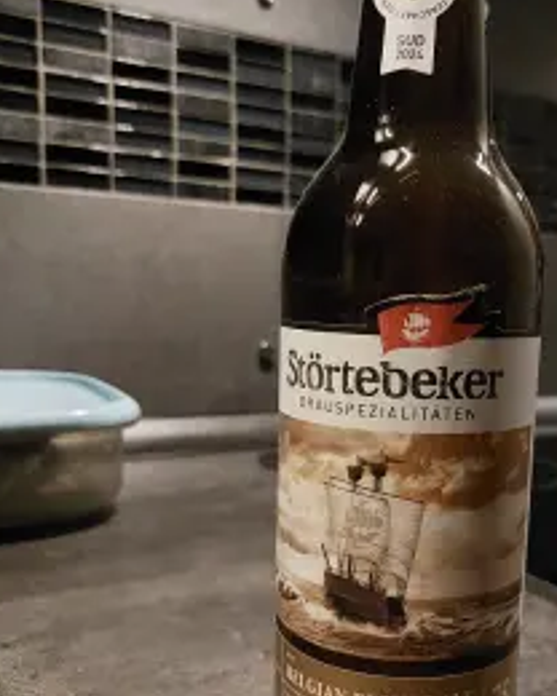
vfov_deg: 49.9
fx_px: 742
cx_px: 372
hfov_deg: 40.6
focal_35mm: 36
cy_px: 420
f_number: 1.8
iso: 1250
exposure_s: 1/25
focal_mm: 5.23
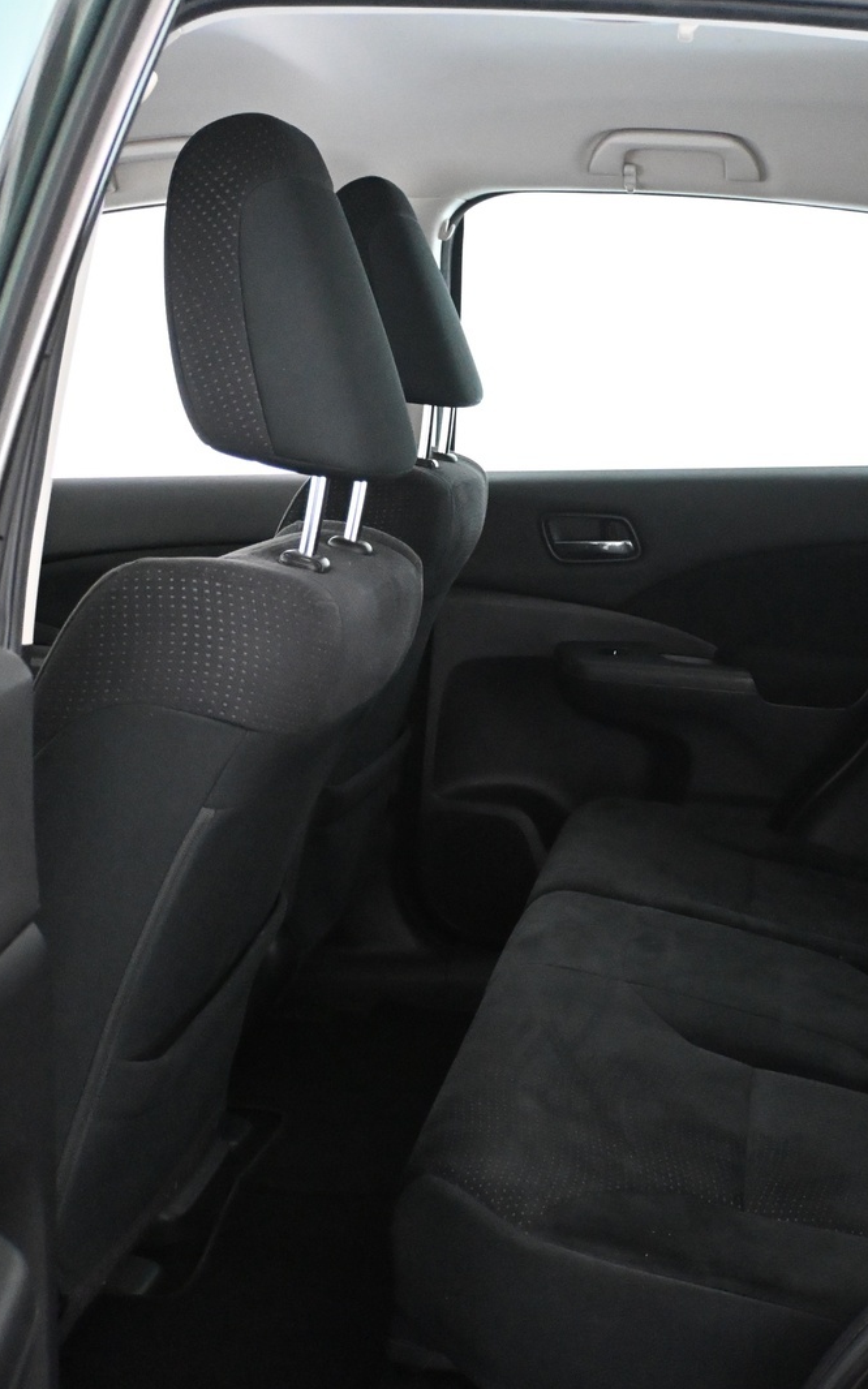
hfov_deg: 26.3
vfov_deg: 41.2
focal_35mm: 49
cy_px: 698
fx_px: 1847
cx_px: 593
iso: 6400
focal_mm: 21
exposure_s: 1/60
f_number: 4
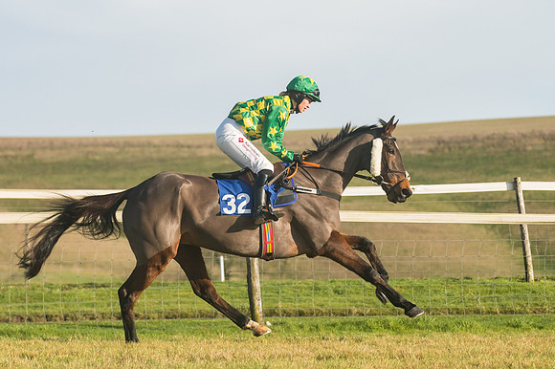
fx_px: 3574
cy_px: 184
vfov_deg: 5.9
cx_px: 278
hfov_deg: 8.9
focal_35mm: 232
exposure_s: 1/5000
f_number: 5
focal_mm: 155
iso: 400
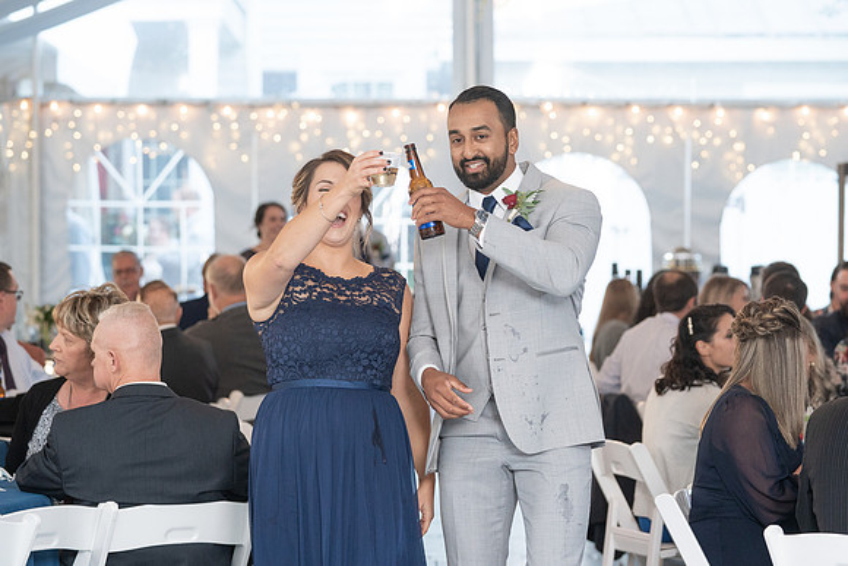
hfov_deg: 15.2
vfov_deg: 10.2
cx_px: 505
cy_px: 264
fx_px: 3181
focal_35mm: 135
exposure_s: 1/200
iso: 2000
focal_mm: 107
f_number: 4
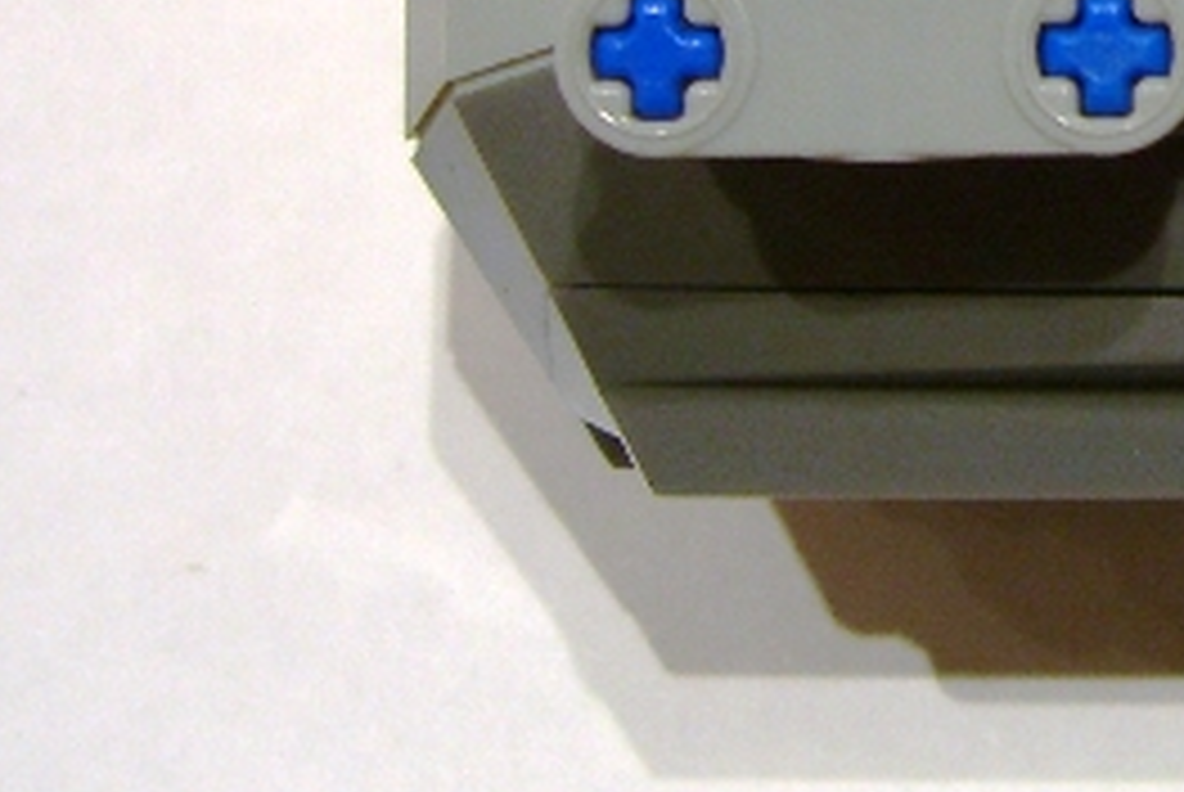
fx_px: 3951
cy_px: -310
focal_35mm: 120
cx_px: 1499
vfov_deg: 11.1
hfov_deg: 16.2
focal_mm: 7.9
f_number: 2.8
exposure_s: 1/40
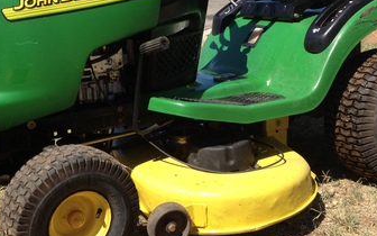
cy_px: 75
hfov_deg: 34.0
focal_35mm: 60
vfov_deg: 21.5
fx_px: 616
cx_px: 185
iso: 50
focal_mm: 4.28
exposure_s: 1/1493
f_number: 2.4
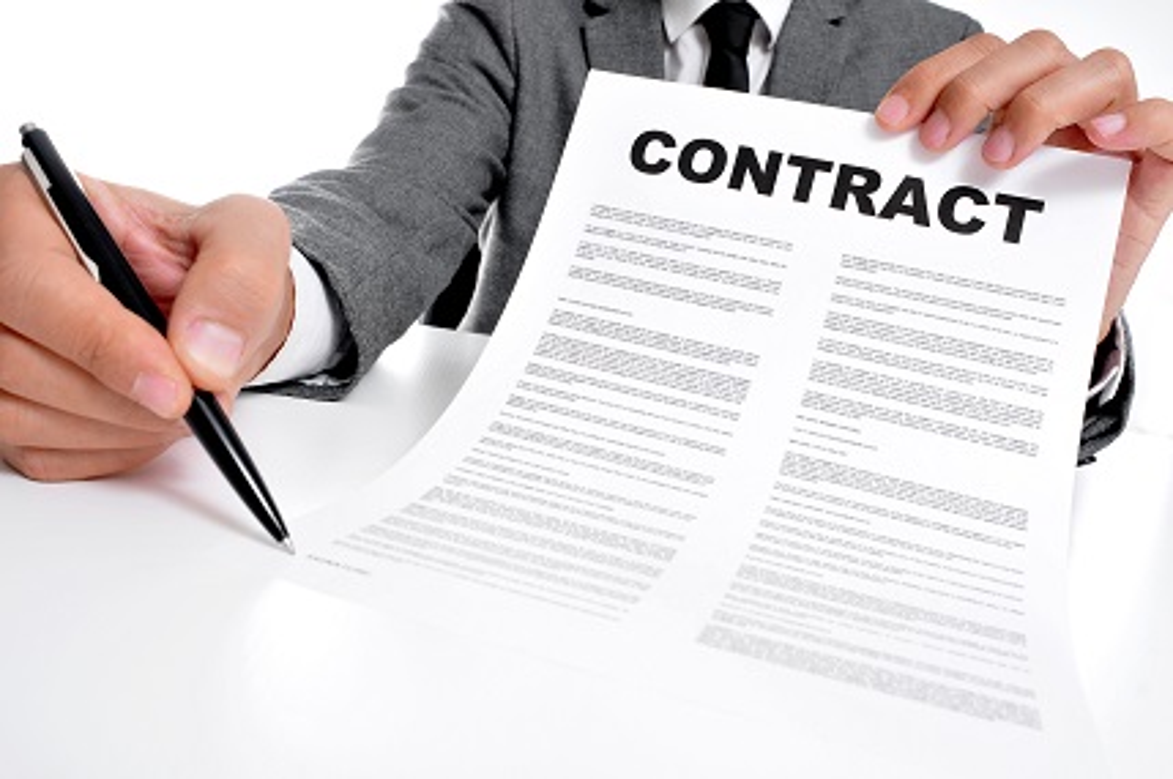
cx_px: 586
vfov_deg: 43.5
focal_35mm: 30
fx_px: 976
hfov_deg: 62.0
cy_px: 390
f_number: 9
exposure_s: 1/125
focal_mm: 20
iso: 200
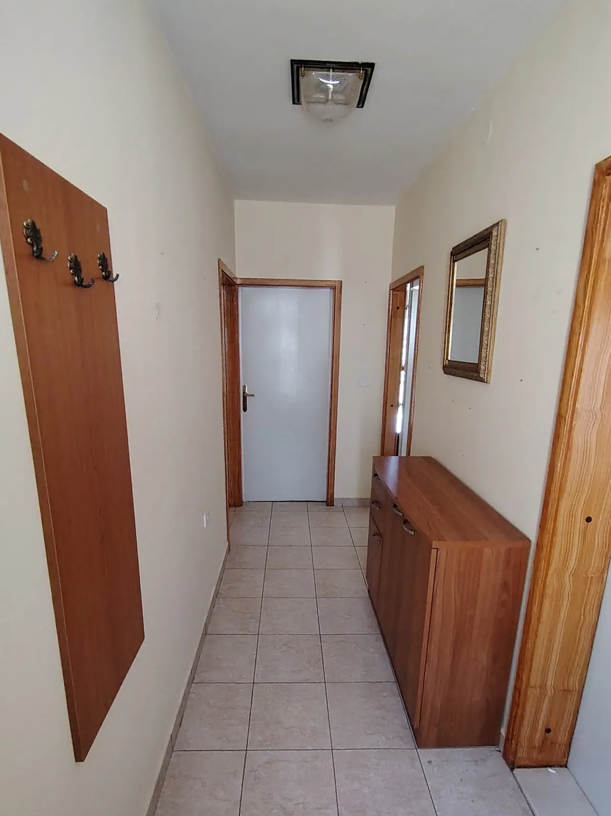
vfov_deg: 84.4
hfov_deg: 68.7
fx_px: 447
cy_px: 452
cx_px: 305
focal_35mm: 19
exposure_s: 1/33.3
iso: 805
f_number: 2.2
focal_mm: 1.42
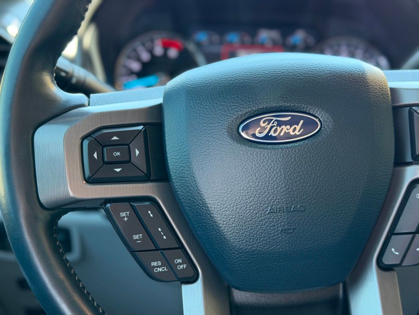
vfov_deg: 30.3
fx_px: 581
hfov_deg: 39.7
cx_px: 210
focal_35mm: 48
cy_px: 158
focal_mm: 6.76
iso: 160
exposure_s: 1/67
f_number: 1.78
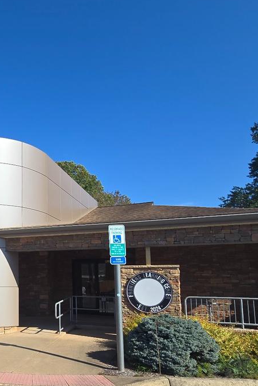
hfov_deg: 38.5
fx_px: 311
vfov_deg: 62.5
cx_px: -15
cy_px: 247
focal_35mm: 29
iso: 50
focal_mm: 2.2
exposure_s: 1/2391
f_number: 2.2
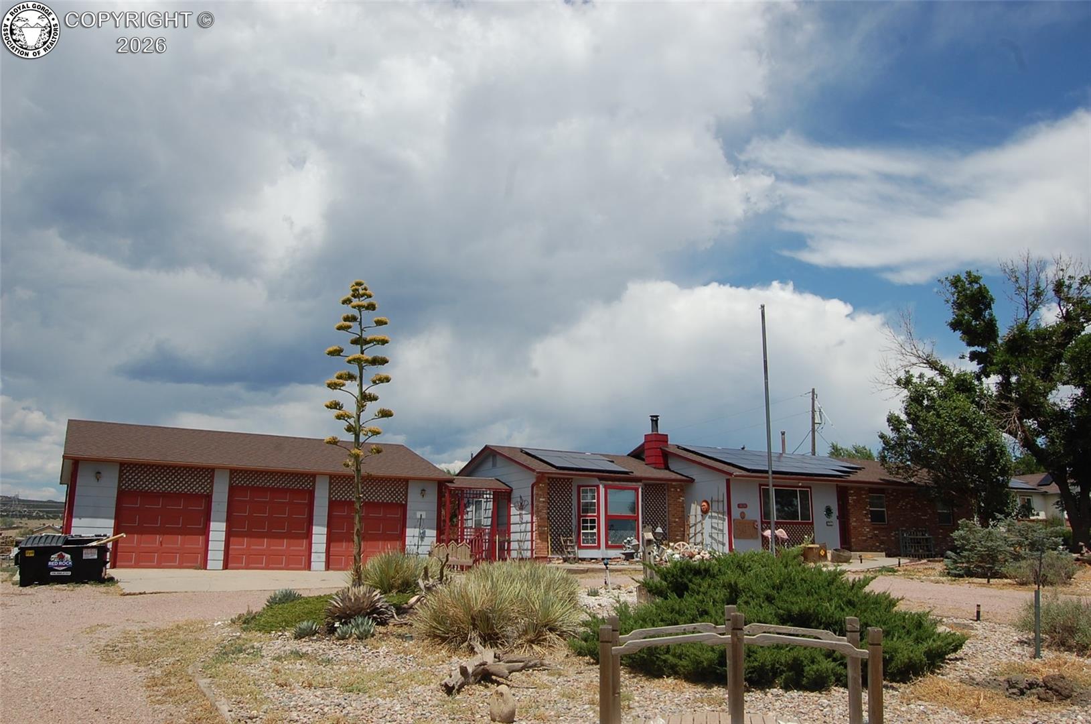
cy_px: 362
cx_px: 546
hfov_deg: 67.5
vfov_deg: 47.8
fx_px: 817
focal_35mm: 27
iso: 200
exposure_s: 1/400
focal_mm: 18
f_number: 10
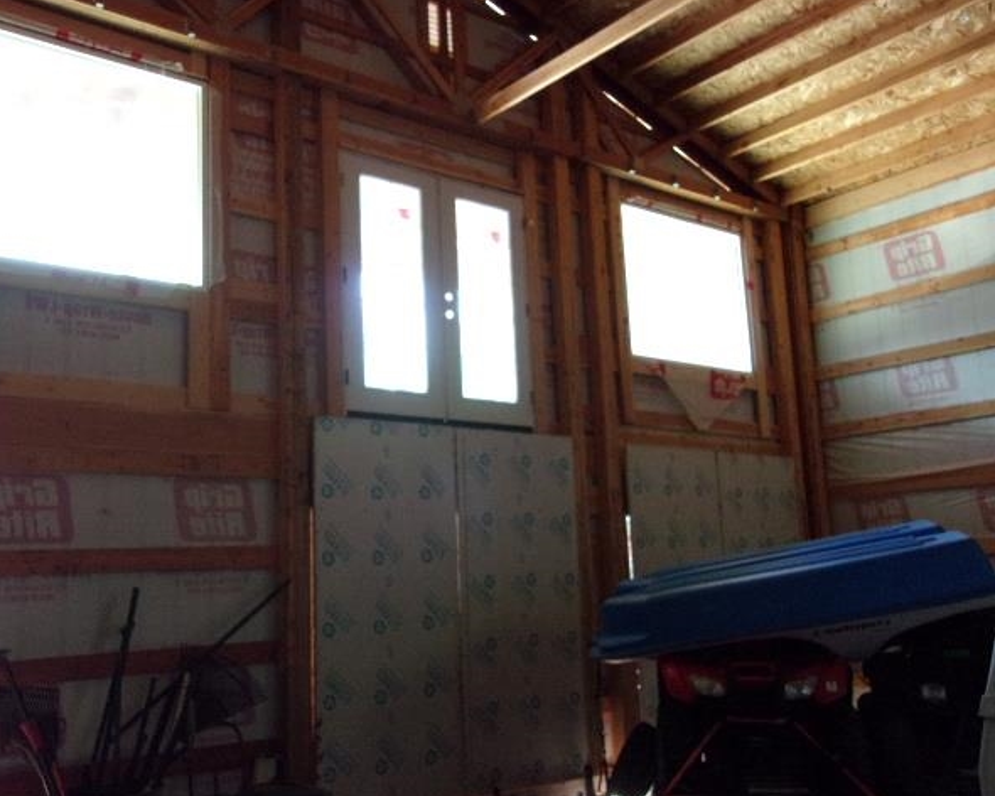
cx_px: 457
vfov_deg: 41.2
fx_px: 1060
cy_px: 398
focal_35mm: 36
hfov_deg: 50.2
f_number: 3.3
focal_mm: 6.1
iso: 373
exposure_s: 1/34
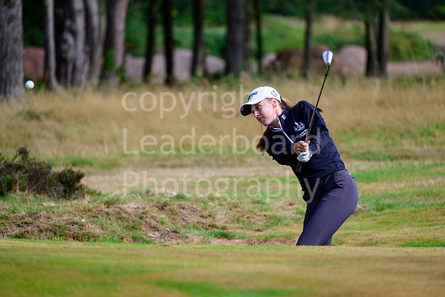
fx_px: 3585
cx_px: 222
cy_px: 148
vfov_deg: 4.7
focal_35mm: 290
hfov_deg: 7.1
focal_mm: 290
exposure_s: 1/2500
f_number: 5.6
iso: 500
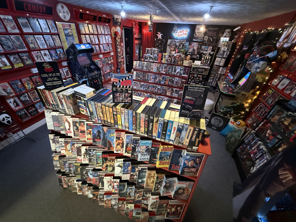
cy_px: 111
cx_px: 148
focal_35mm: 14
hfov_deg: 102.1
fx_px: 120
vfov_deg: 85.7
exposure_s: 1/40
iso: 1600
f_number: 2.2
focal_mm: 2.2
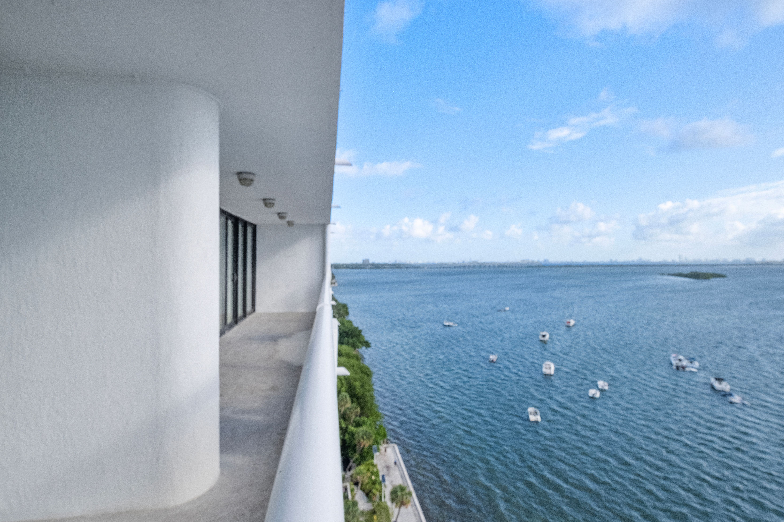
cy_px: 272
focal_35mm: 16
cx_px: 396
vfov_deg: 73.7
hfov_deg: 96.7
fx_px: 348
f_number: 9
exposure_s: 1/1000
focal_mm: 10
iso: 640
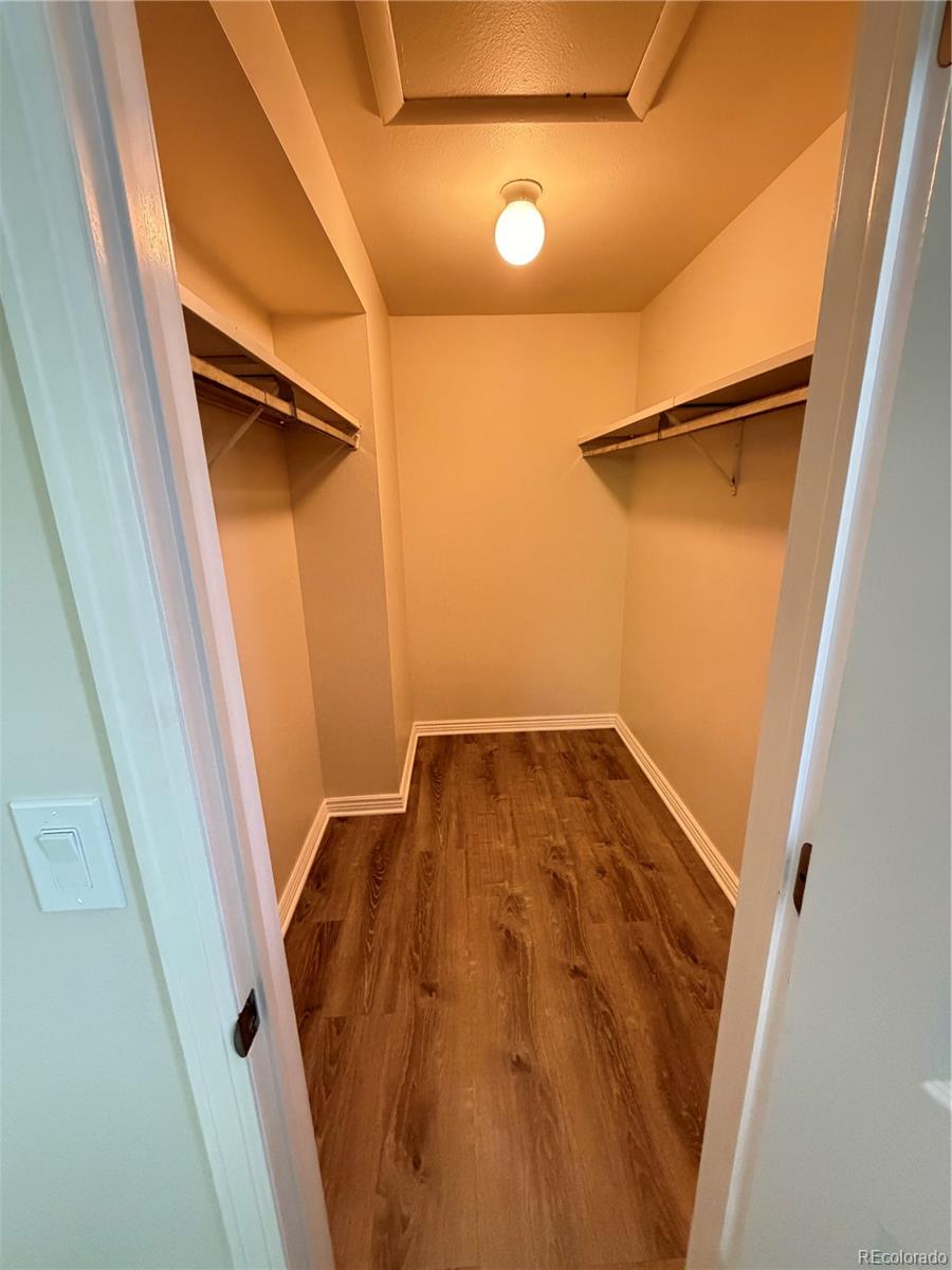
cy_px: 635
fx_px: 513
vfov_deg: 102.1
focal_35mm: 14
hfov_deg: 85.7
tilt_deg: -16.6
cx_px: 476
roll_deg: +1.5
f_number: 2.2
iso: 800
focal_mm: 2.22
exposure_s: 1/60
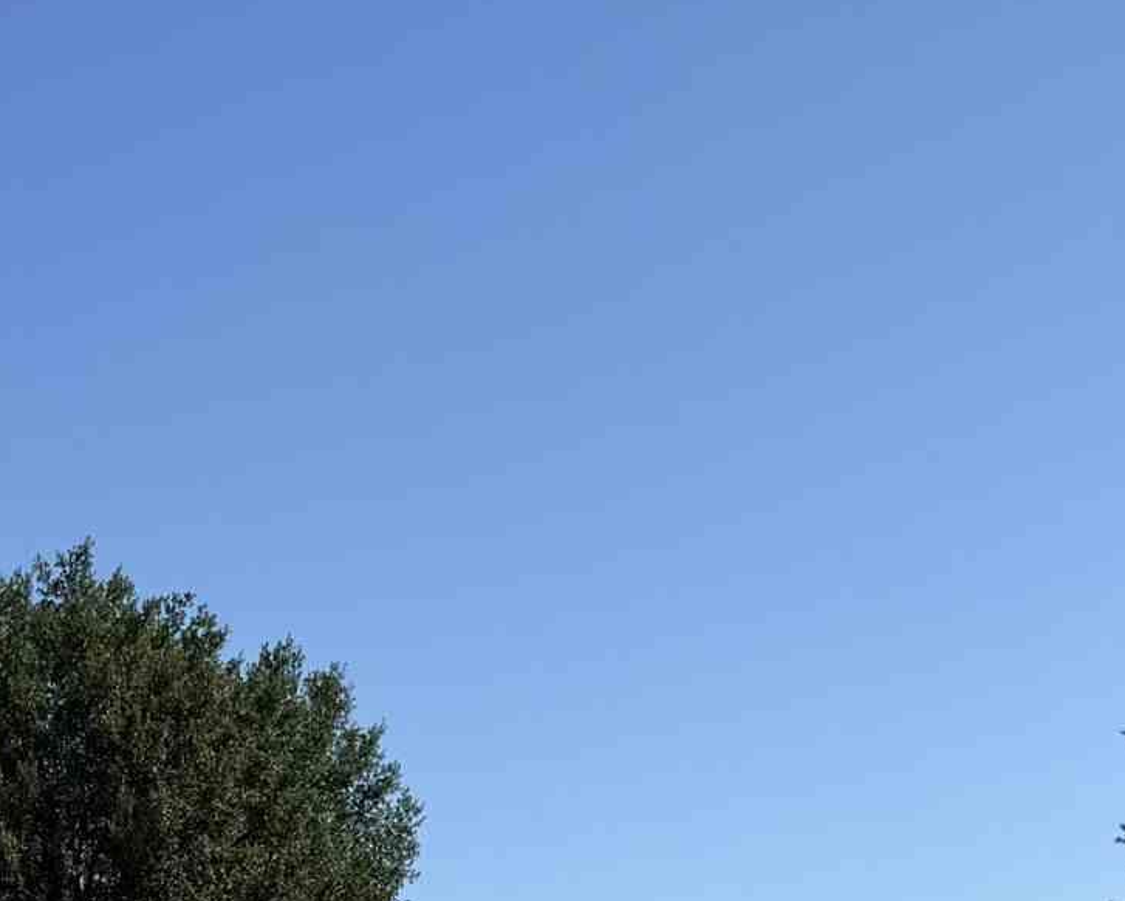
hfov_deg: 18.8
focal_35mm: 99
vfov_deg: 14.3
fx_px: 3297
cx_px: -39
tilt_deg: +0.1
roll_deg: +3.3
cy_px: 1429
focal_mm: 6.76
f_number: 1.78
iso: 80
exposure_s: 1/5319
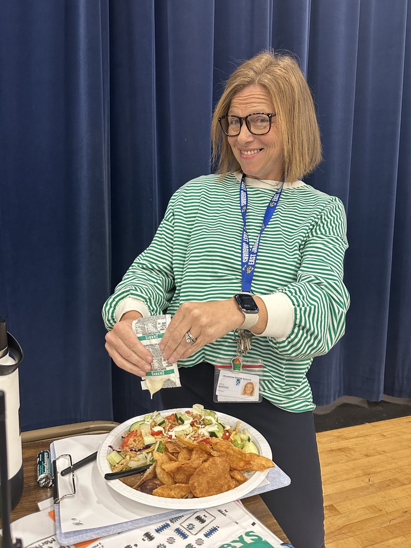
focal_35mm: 24
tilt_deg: -6.2
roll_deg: -1.5
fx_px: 380
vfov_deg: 71.6
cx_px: 206
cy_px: 274
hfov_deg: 56.8
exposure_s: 1/60
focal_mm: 6.86
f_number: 1.78
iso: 320
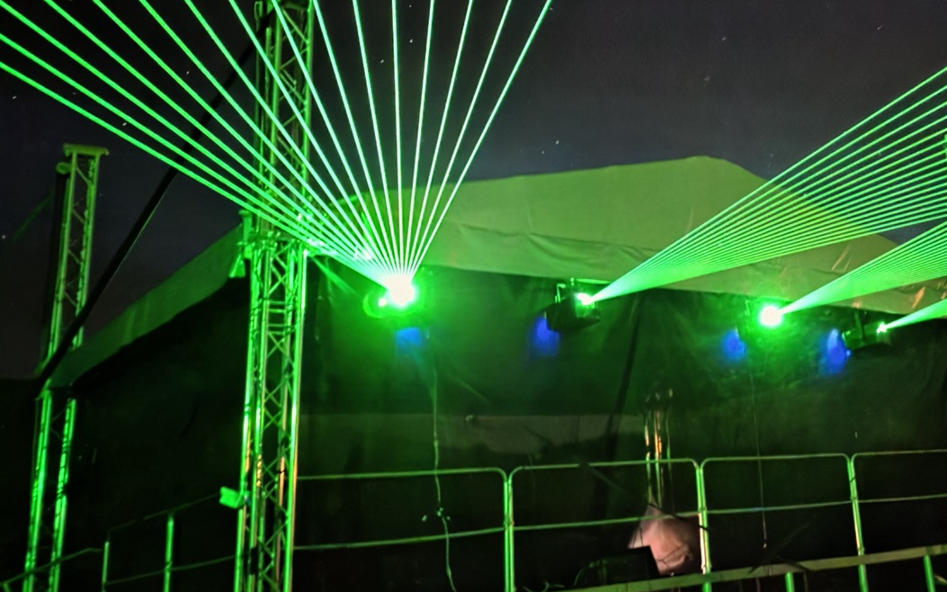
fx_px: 1136
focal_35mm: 44
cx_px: 753
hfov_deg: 43.2
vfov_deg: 28.7
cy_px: 141
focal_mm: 6.3
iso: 3200
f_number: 1.7
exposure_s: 1/2
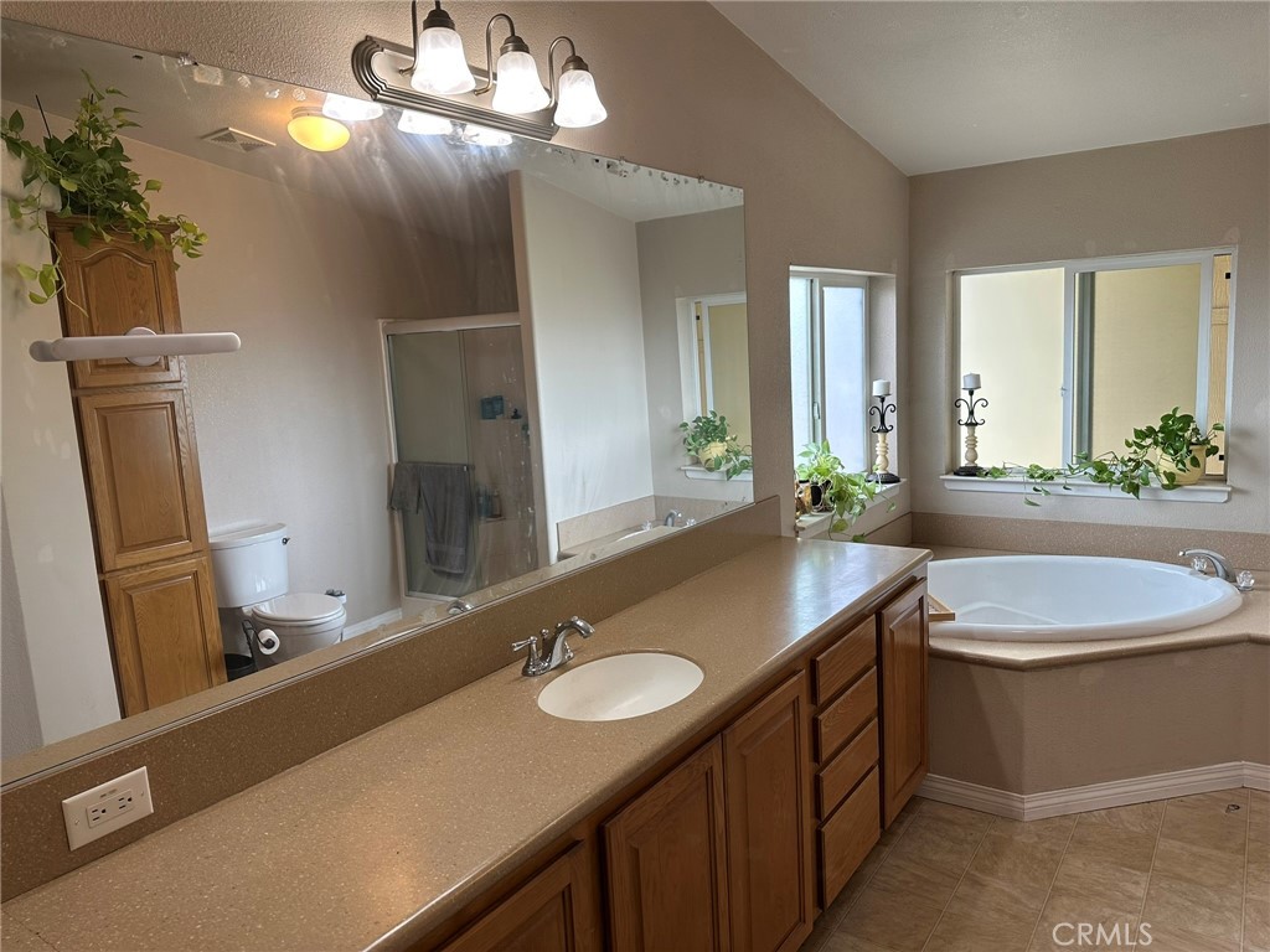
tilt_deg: -8.0
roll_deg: +2.4
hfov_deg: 71.6
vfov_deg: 56.8
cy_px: 476
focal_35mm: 24
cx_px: 635
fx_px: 881
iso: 100
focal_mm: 6.86
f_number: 1.78
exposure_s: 1/120
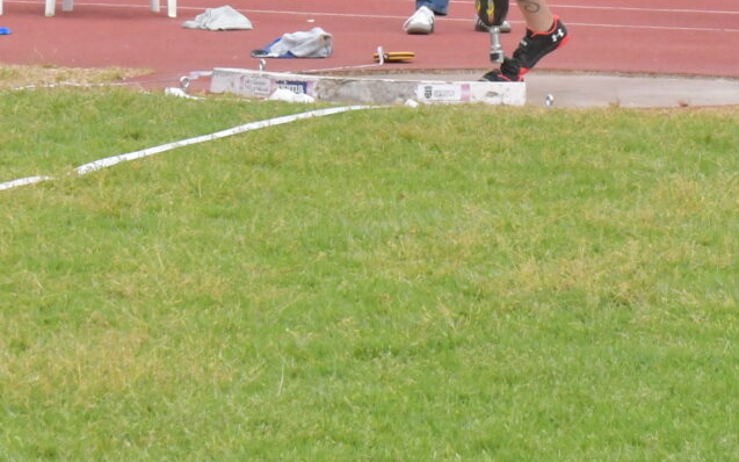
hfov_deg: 6.1
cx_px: 445
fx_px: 6928
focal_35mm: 344
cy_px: -124
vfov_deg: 3.8
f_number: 6.3
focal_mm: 70
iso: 1600
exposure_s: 1/1000
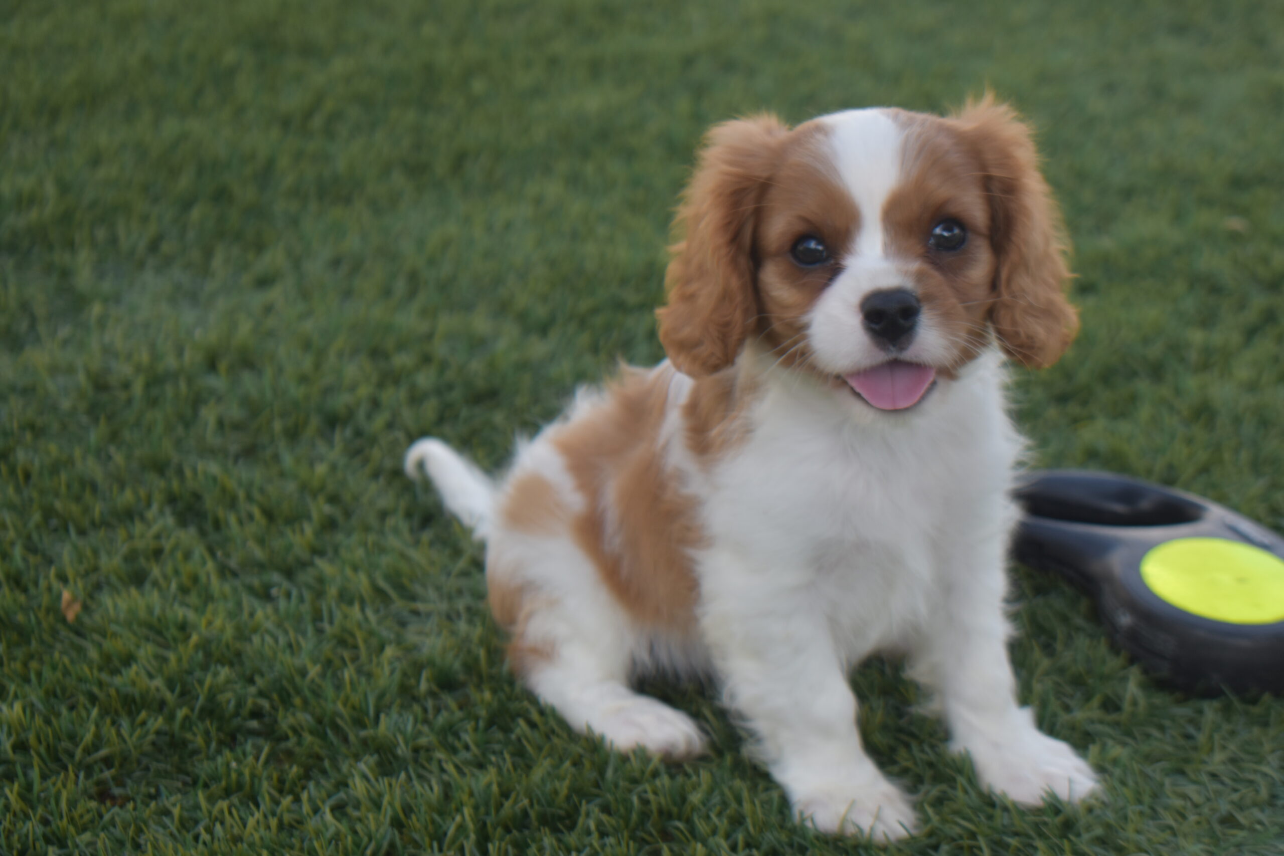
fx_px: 2782
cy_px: 428
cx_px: 642
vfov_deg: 17.5
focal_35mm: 78
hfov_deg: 26.0
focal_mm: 52
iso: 200
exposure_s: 1/250
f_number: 5.6
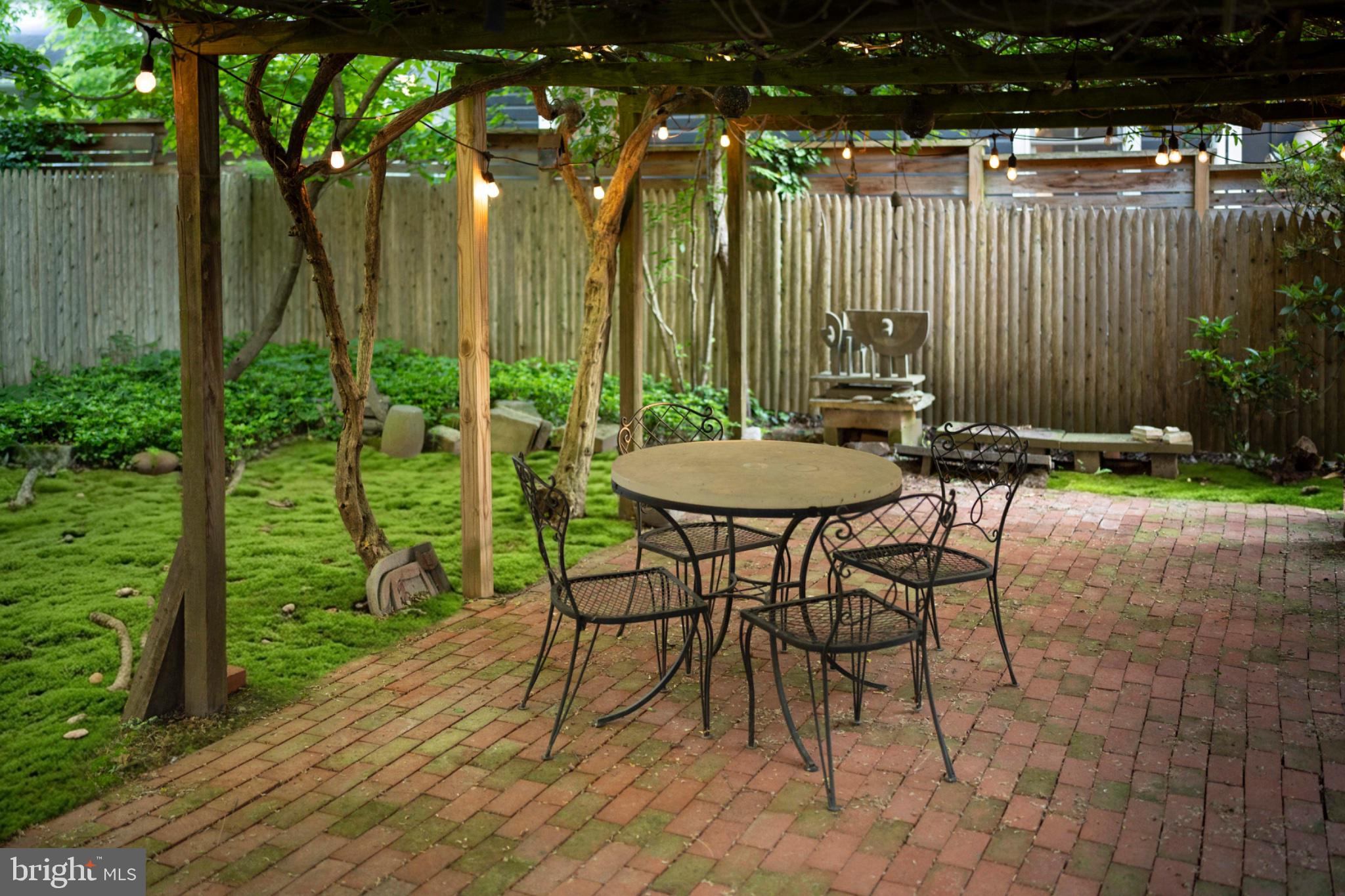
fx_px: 1307
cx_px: 672
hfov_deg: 54.4
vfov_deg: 37.8
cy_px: 448
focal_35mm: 35
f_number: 1.4
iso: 1000
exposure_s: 1/250
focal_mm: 35
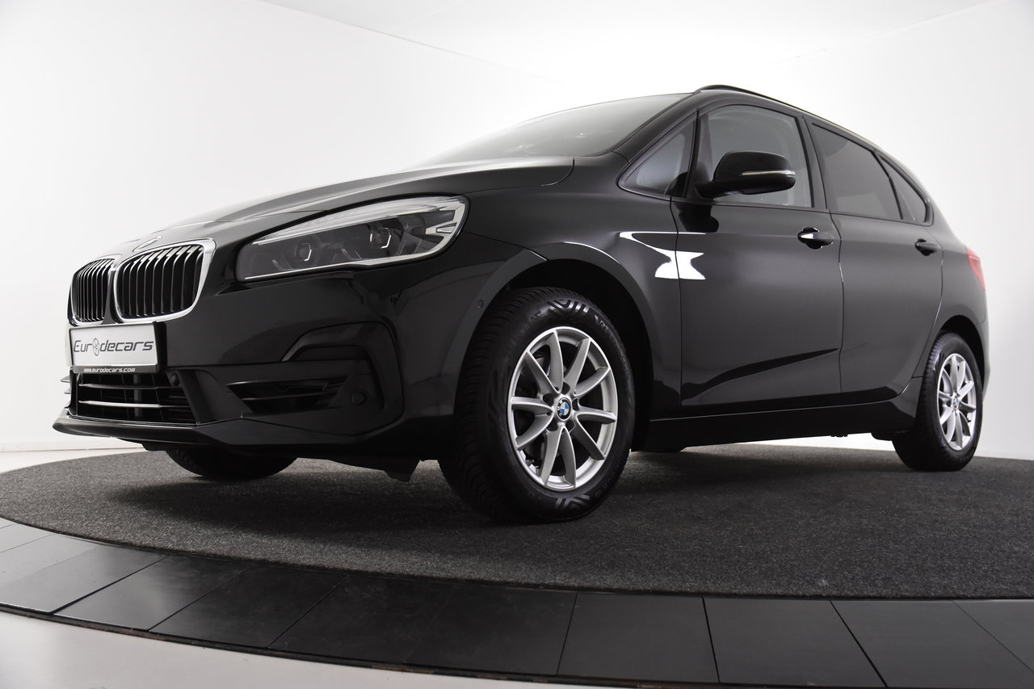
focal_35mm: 36
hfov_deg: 53.1
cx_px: 517
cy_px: 344
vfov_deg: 36.9
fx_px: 1034
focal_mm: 24
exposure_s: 1/80
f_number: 4.5
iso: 1600
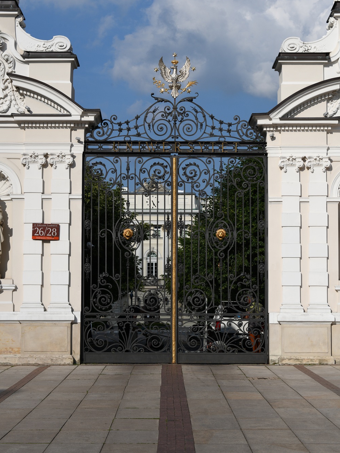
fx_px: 1139
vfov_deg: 22.5
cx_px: 169
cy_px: 208
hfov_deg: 17.0
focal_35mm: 87
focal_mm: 80
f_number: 11
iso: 200
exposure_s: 1/500
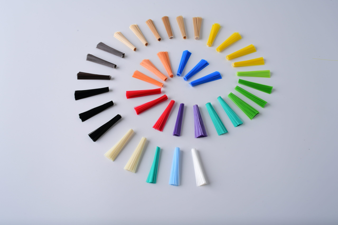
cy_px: 112
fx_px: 329
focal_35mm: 35
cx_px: 169
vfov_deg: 37.9
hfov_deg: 54.4
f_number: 16
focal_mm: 35
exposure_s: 1/200
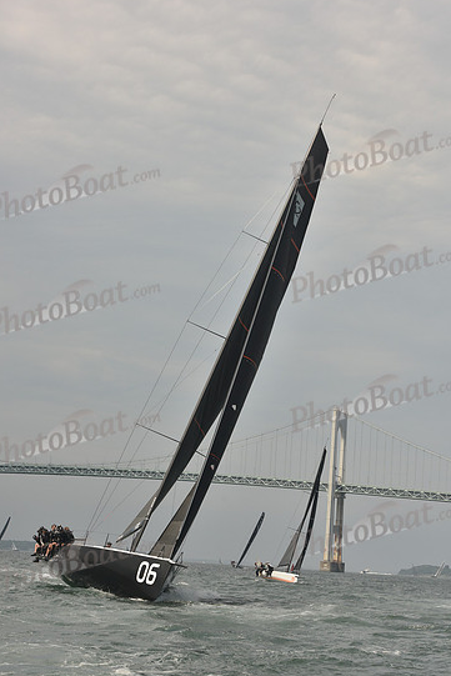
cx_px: 226
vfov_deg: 27.0
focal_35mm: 75
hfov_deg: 18.2
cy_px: 354
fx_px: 1408
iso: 250
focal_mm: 70
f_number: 8
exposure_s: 1/640
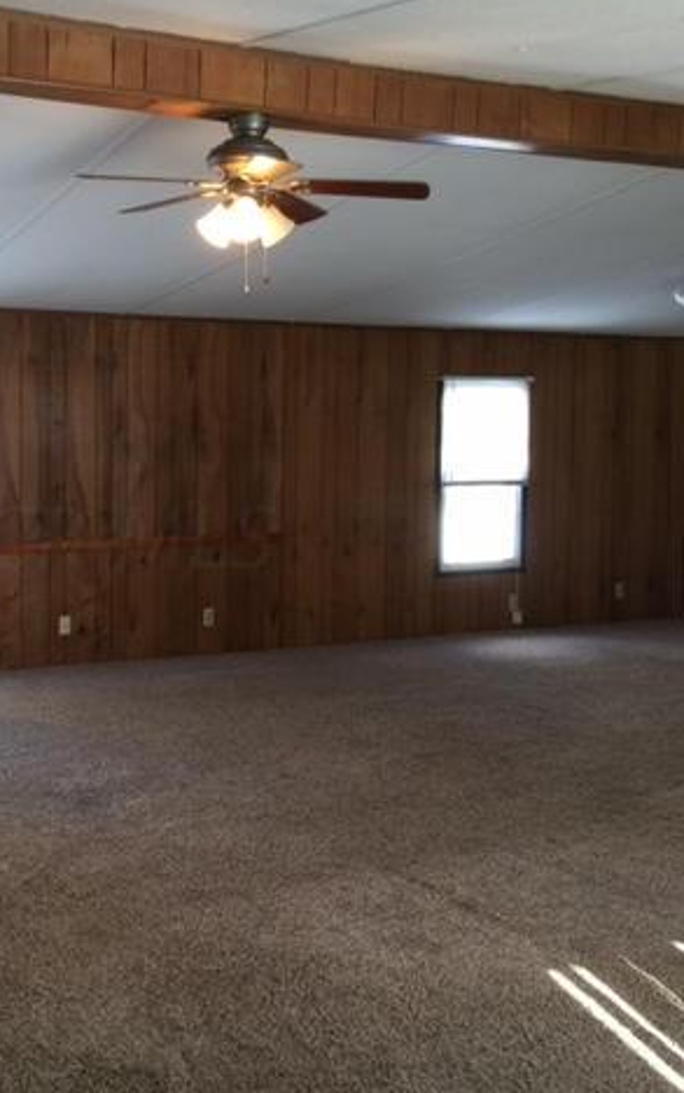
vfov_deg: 47.2
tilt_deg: -5.7
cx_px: 126
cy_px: 537
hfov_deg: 29.8
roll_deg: +0.1
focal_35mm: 42
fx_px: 1251
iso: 32
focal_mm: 4.15
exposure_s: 1/15
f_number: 2.2
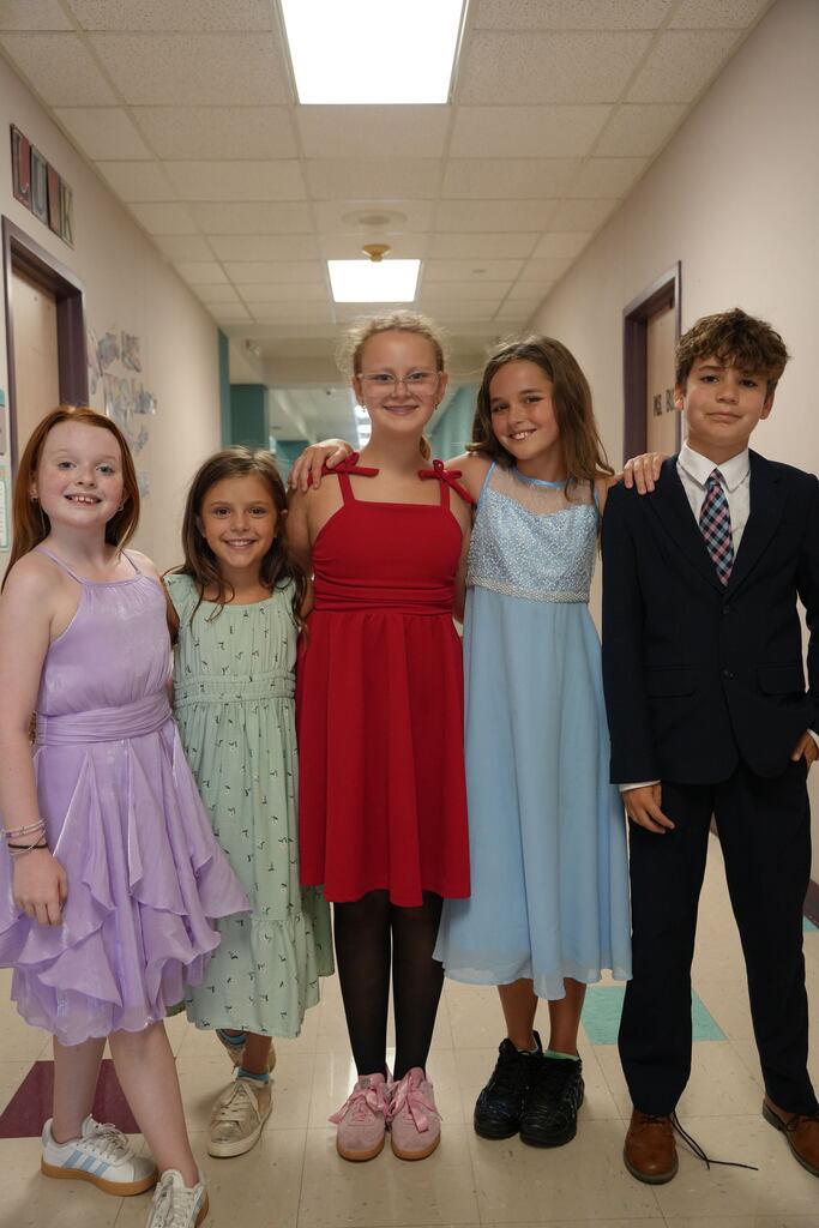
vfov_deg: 60.3
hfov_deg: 42.3
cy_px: 614
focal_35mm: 31
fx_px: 1057
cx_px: 410
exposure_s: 1/160
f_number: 4
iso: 3200
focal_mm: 31
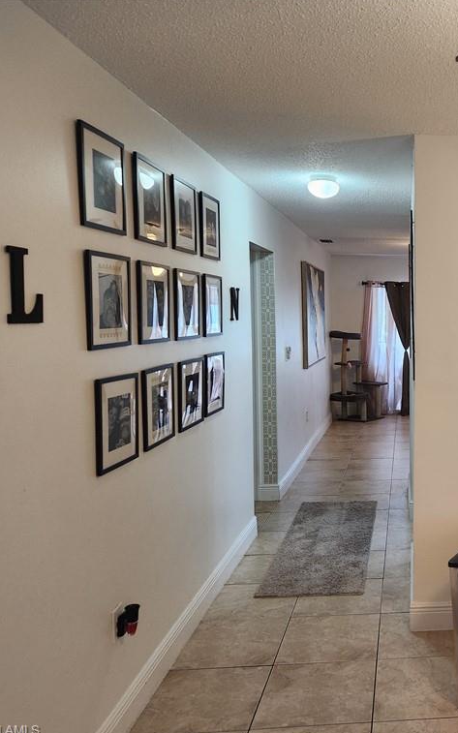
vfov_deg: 58.1
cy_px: 368
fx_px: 659
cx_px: 464
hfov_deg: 34.6
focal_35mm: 33
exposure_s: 1/120
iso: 320
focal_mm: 5.4
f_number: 1.8
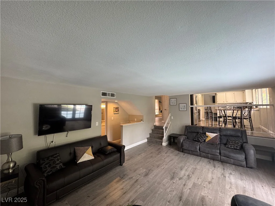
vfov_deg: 85.7
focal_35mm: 14
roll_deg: +1.5
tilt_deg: +3.2
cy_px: 103
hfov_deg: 102.1
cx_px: 138
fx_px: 111
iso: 200
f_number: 2.2
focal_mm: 2.22
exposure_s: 1/120
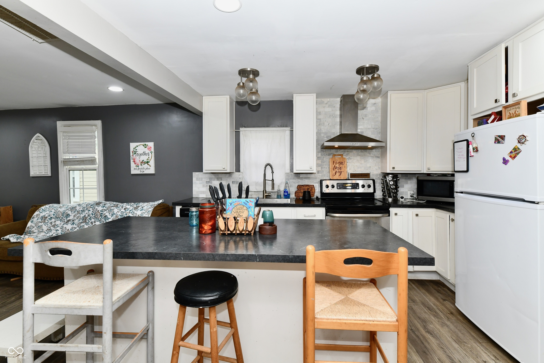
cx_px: 272
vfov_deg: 73.7
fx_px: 242
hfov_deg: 96.7
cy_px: 182
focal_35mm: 16
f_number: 6.3
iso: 640
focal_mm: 16
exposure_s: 1/60
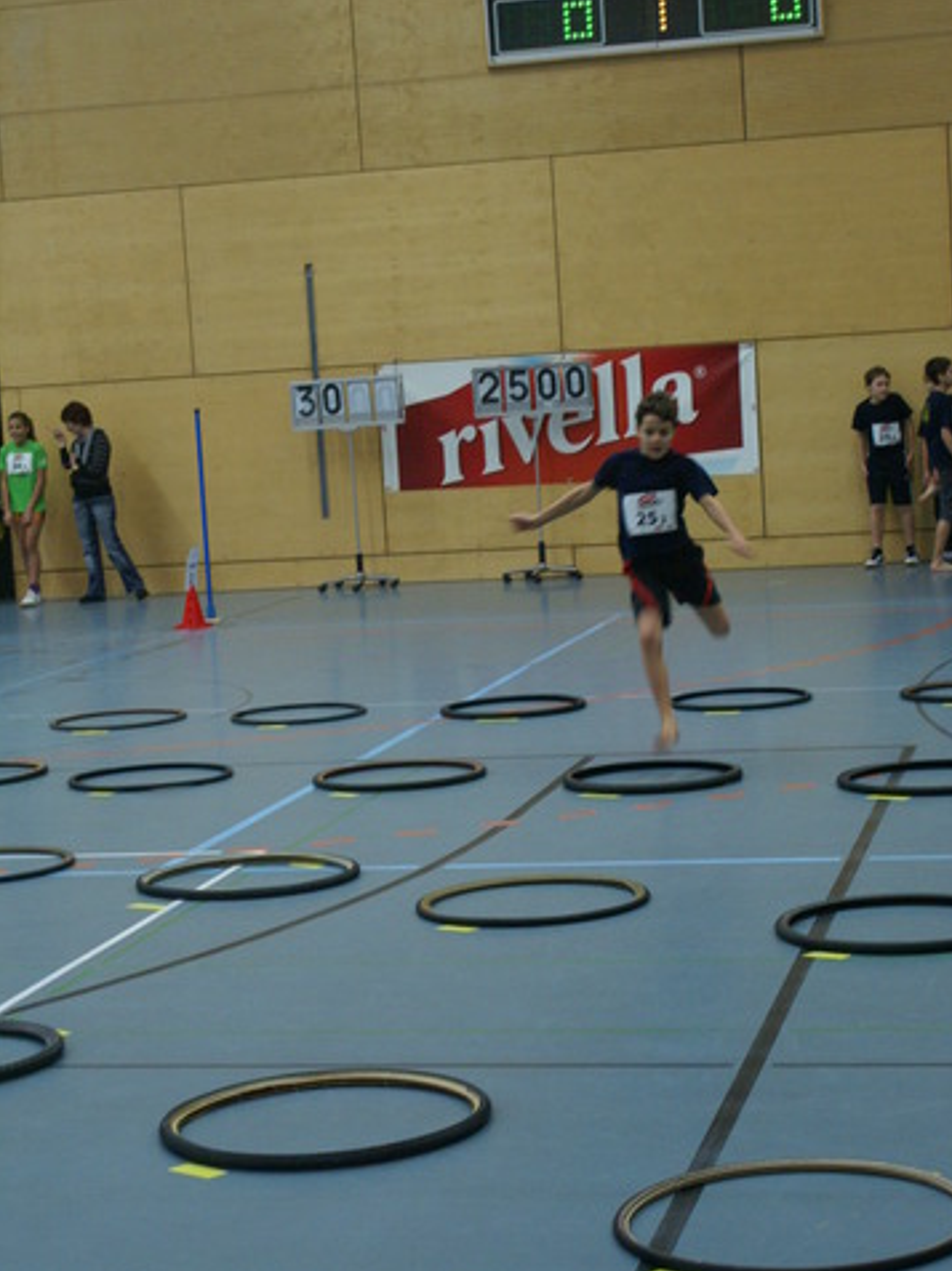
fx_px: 2700
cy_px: 703
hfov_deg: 20.0
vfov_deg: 26.5
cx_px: 477
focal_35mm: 74
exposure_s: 1/40
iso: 800
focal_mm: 45
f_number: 5.6
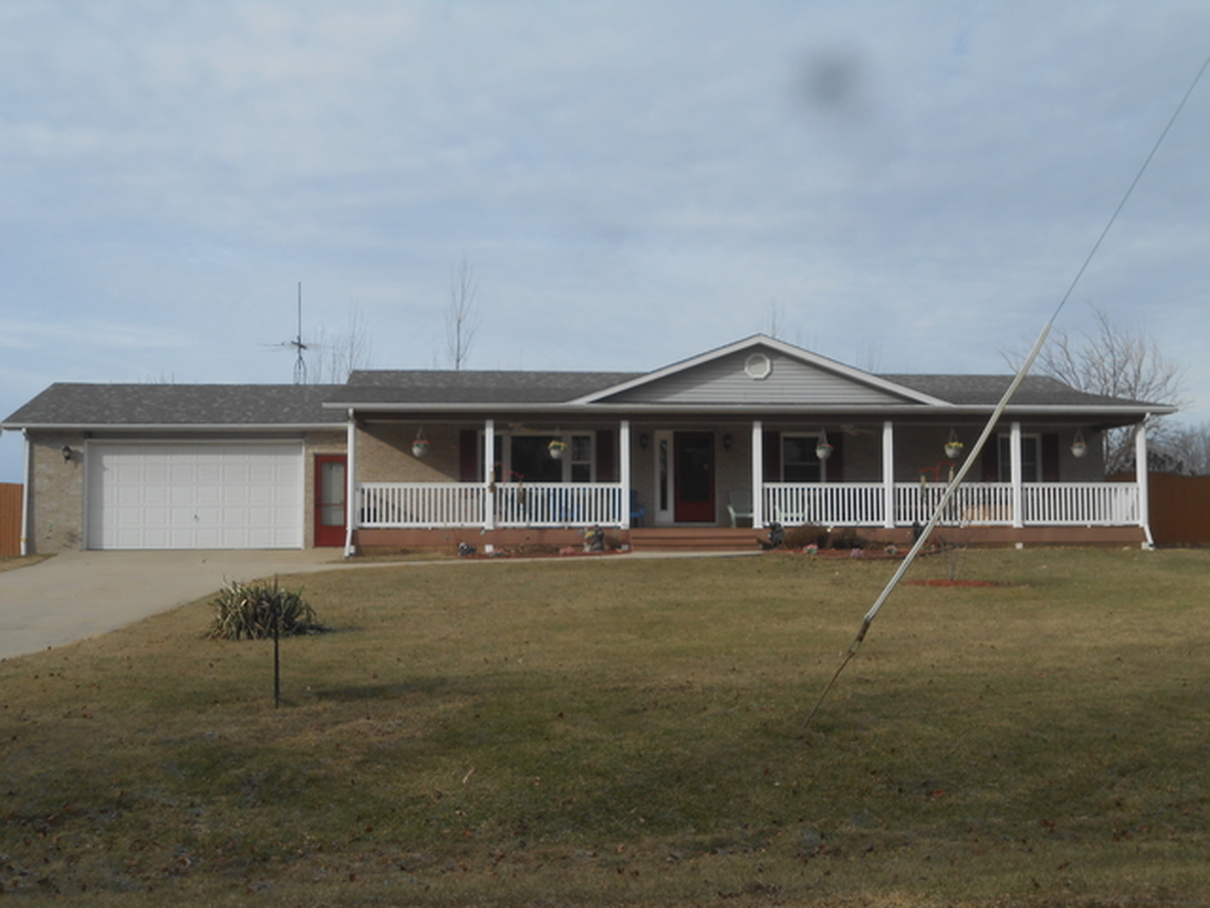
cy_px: 454
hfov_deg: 42.9
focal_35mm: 44
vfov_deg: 32.9
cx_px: 605
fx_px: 1538
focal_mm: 7.8
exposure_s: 1/640
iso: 80
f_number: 4.5
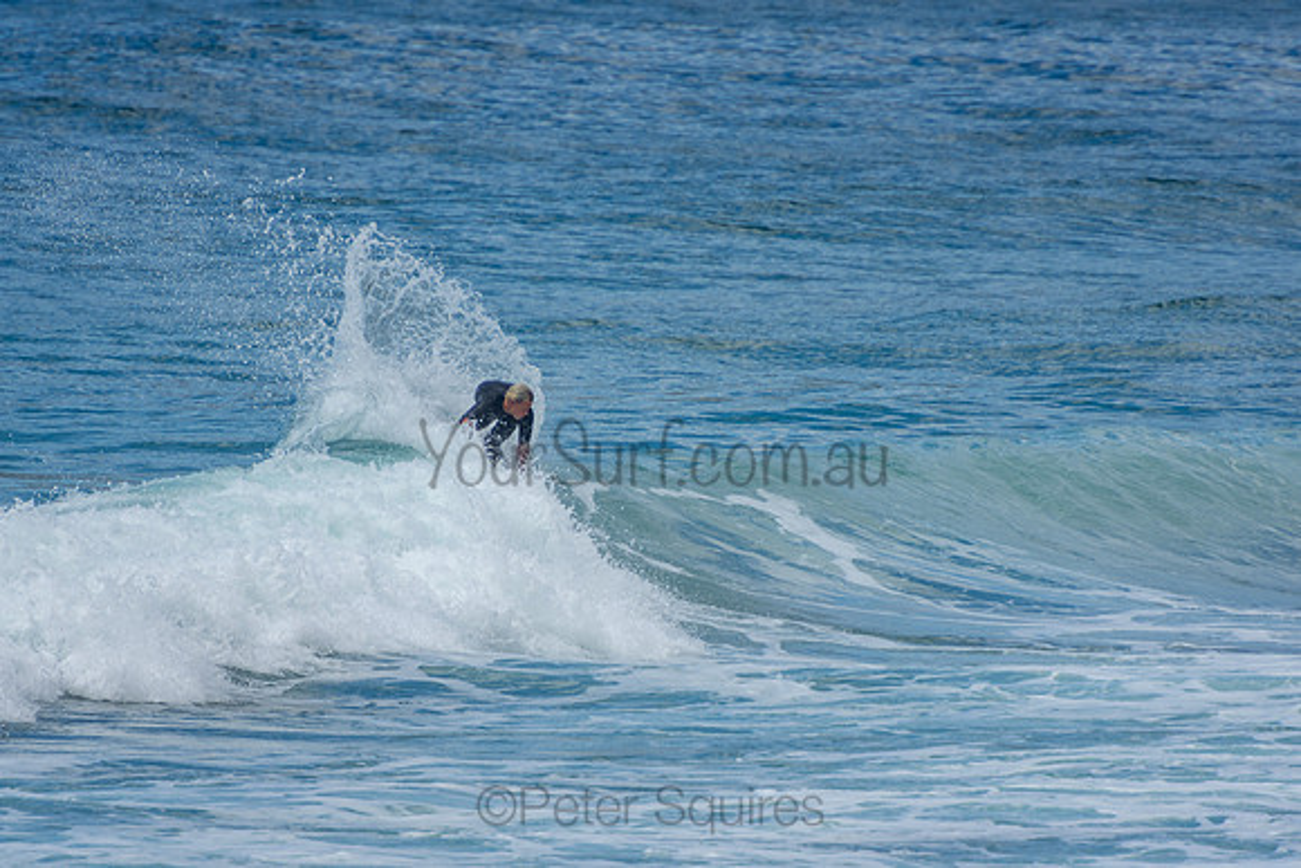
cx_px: 650
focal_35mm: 600
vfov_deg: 2.3
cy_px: 434
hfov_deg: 3.4
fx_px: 21687
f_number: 5.6
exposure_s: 1/1250
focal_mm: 400
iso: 180
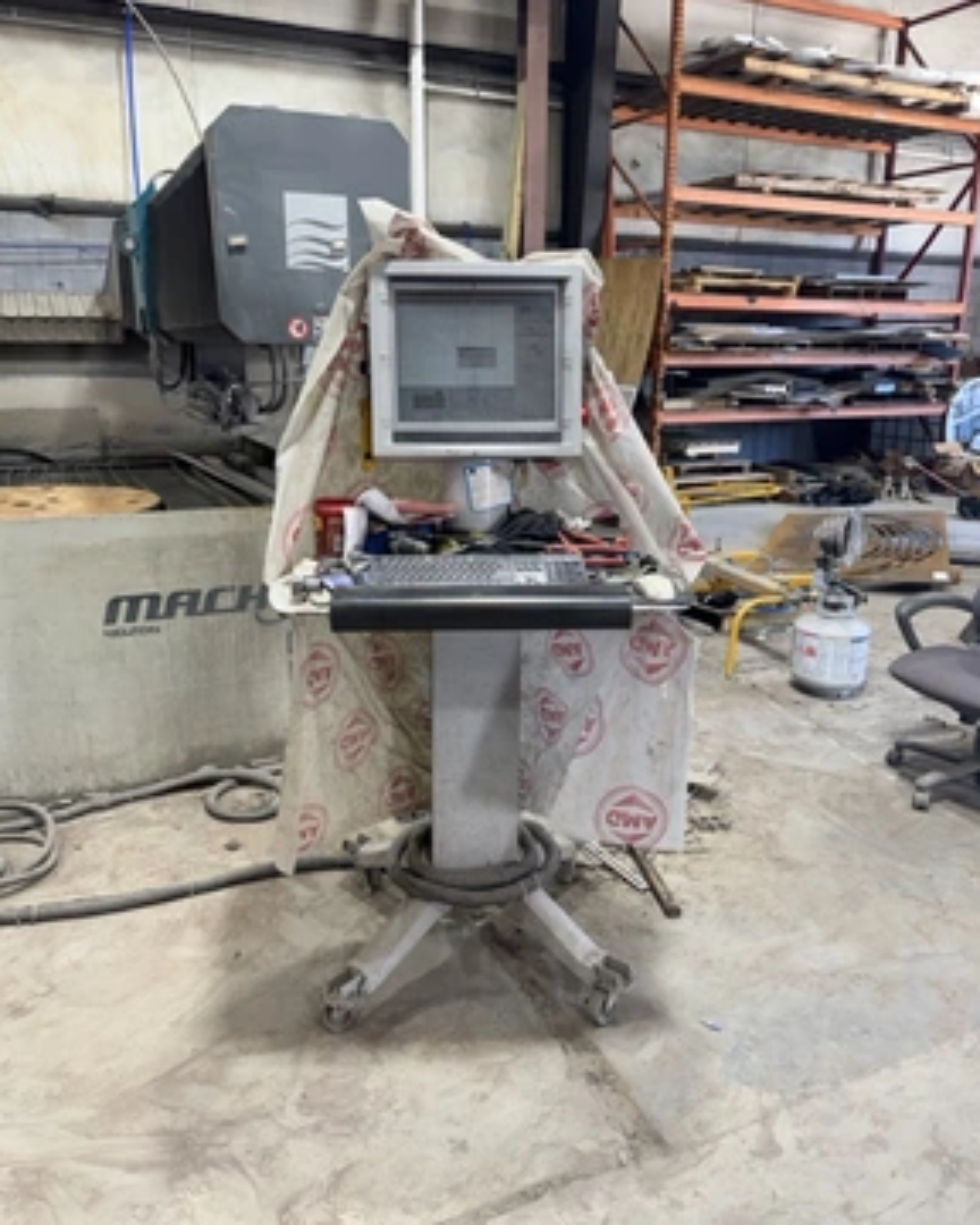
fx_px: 943
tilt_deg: -14.0
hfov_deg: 54.9
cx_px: 487
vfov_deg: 66.0
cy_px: 592
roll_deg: +0.0
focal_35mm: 26
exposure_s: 1/120
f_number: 1.78
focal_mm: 6.76
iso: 125
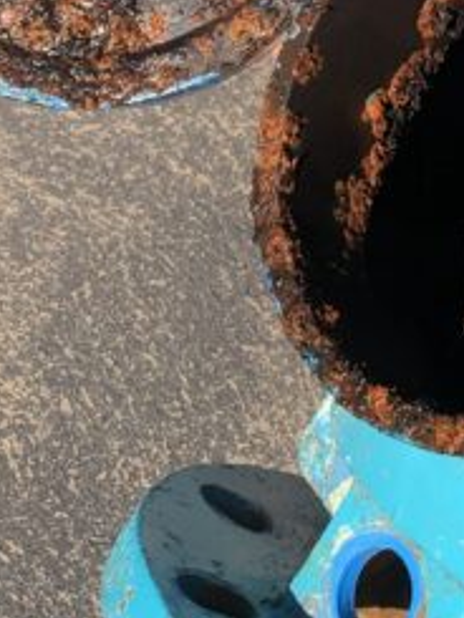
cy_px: -25
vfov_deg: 16.4
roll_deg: +2.8
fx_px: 2089
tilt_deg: -36.0
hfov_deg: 12.4
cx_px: 555
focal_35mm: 117
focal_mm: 3.99
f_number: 1.8
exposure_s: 1/1066
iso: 20
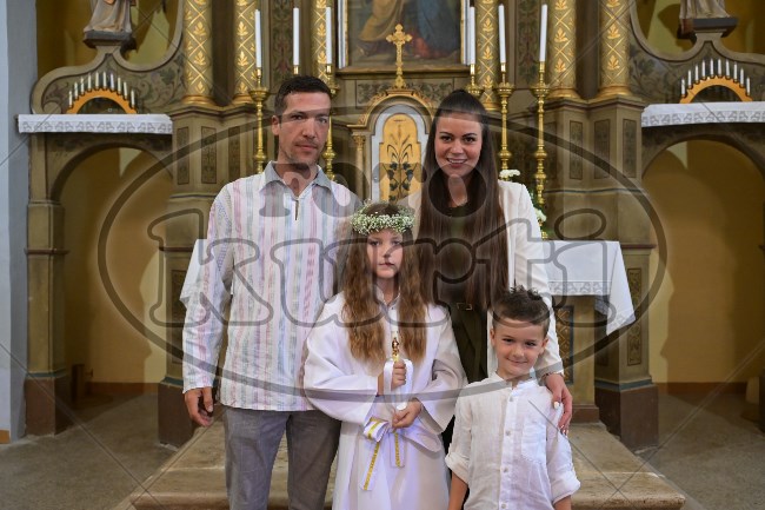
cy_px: 255
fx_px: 701
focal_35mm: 33
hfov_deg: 57.2
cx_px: 382
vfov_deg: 39.9
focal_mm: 33
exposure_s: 1/125
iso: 5000
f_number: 5
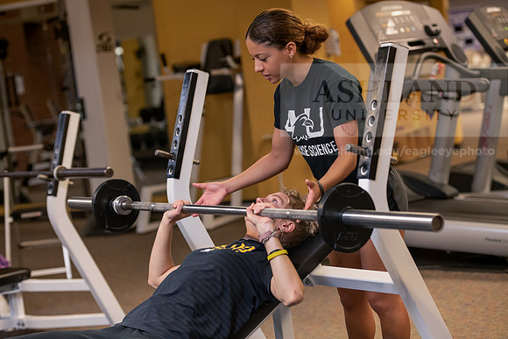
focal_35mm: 95
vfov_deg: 14.4
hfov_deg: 21.5
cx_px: 254
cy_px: 170
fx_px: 1341
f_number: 3.5
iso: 1000
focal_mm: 95
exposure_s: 1/200
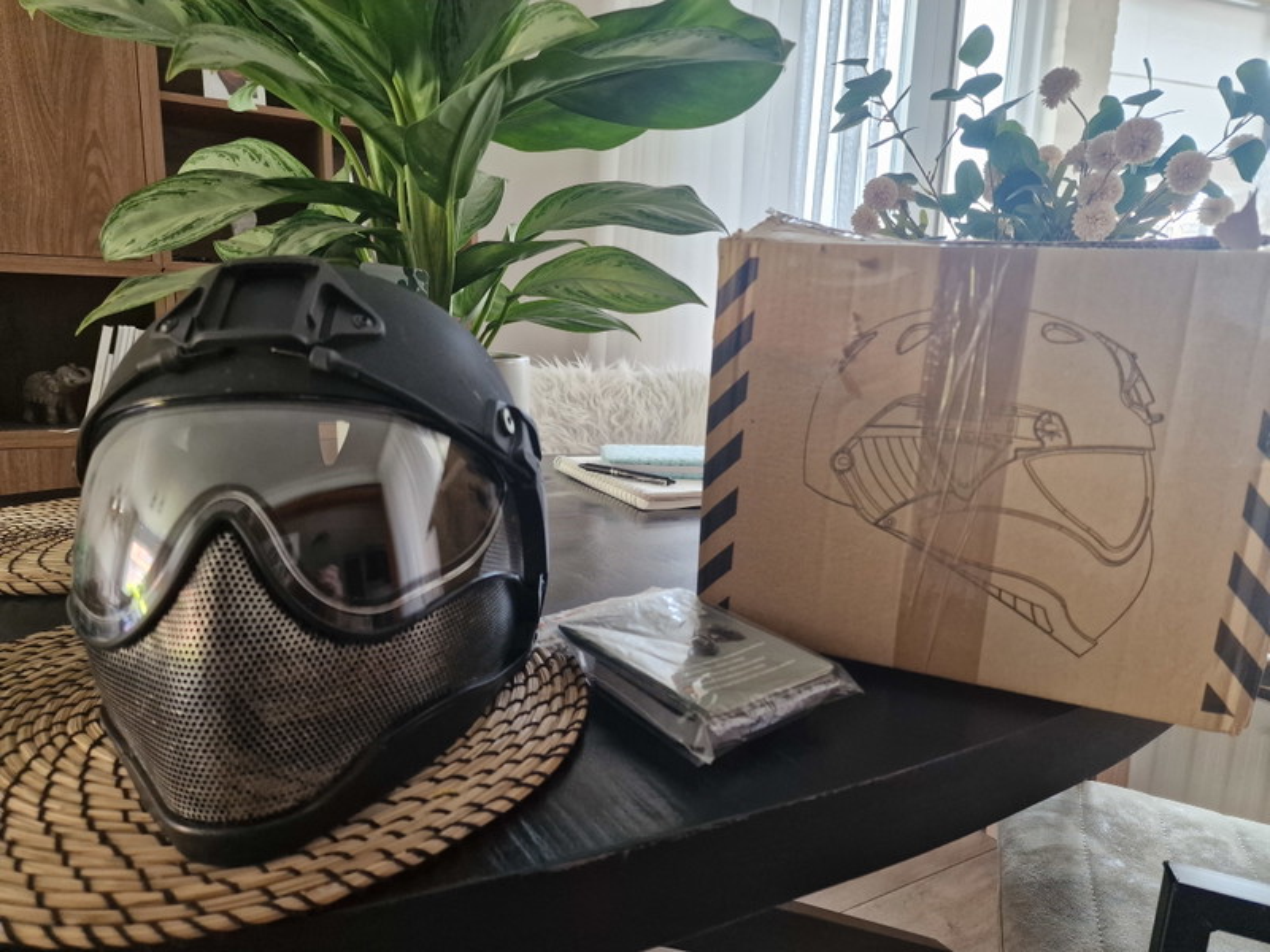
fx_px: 844
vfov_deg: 58.9
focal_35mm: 23
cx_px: 635
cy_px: 476
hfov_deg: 73.9
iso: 400
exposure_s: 1/100
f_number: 1.8
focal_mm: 6.4
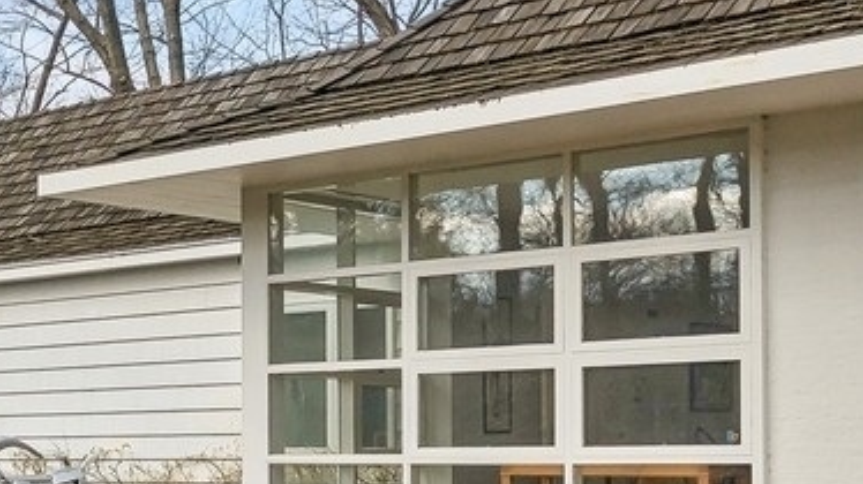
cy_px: 357
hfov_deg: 13.9
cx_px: -288
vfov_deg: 8.2
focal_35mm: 148
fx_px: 3385
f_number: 9
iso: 200
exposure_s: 1/1000
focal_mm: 22
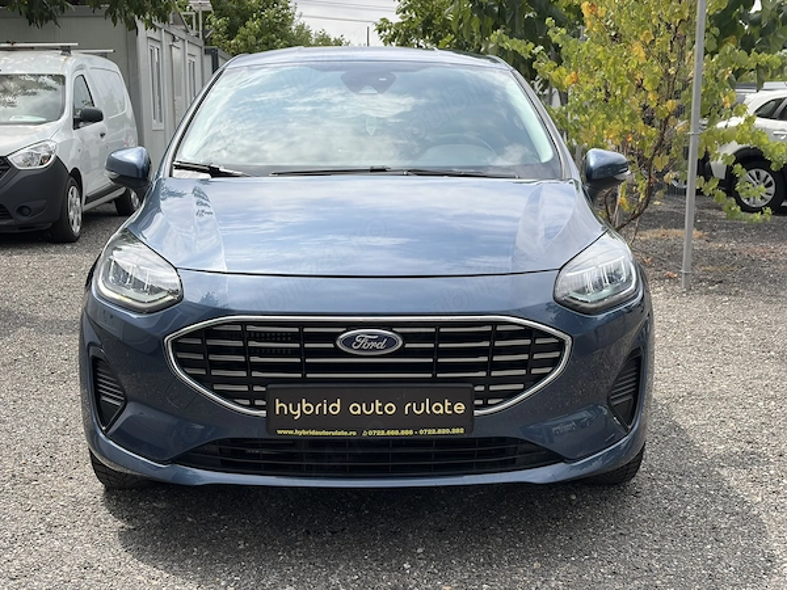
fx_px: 1182
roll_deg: +1.0
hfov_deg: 36.8
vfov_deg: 28.0
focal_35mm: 52
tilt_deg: -8.6
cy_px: 295
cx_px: 394
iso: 32
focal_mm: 5.96
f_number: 1.6
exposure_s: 1/2451
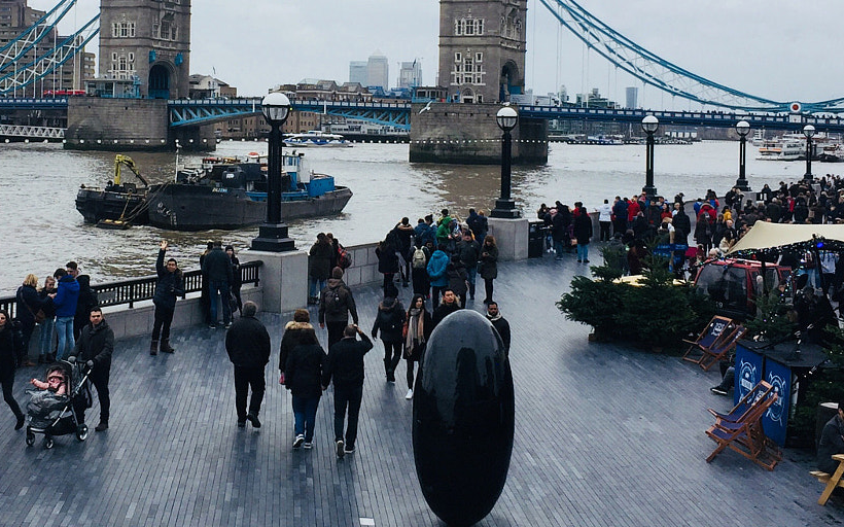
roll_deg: -1.4
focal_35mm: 60
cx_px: 316
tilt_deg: +0.5
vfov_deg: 21.4
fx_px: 1380
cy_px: 124
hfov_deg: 33.8
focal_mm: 4.15
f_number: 2.2
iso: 32
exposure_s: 1/359
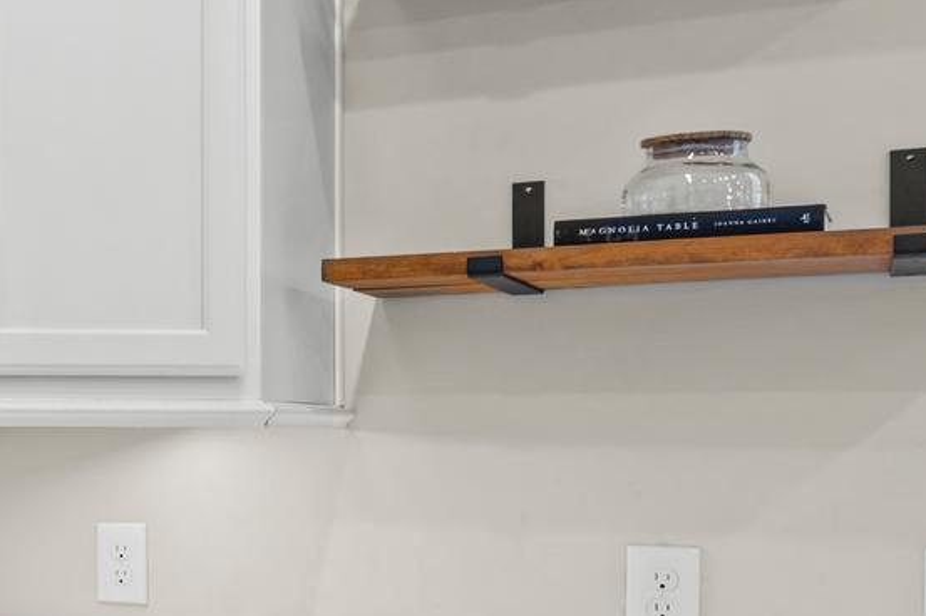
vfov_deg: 21.4
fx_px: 1619
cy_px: 443
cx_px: -363
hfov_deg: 25.9
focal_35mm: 63
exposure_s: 1/2.5
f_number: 8
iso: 320
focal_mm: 17
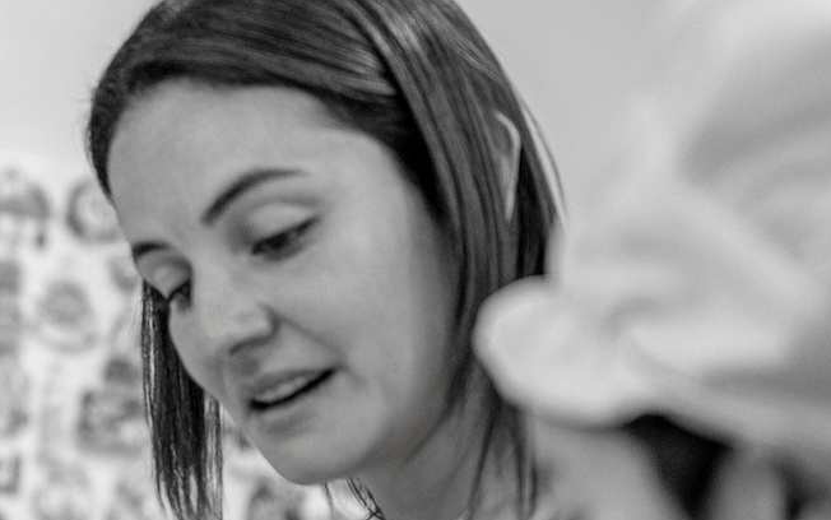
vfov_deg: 9.3
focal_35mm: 140
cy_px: 526
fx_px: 3172
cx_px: -368
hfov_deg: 14.1
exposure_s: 1/200
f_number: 1.2
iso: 200
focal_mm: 35
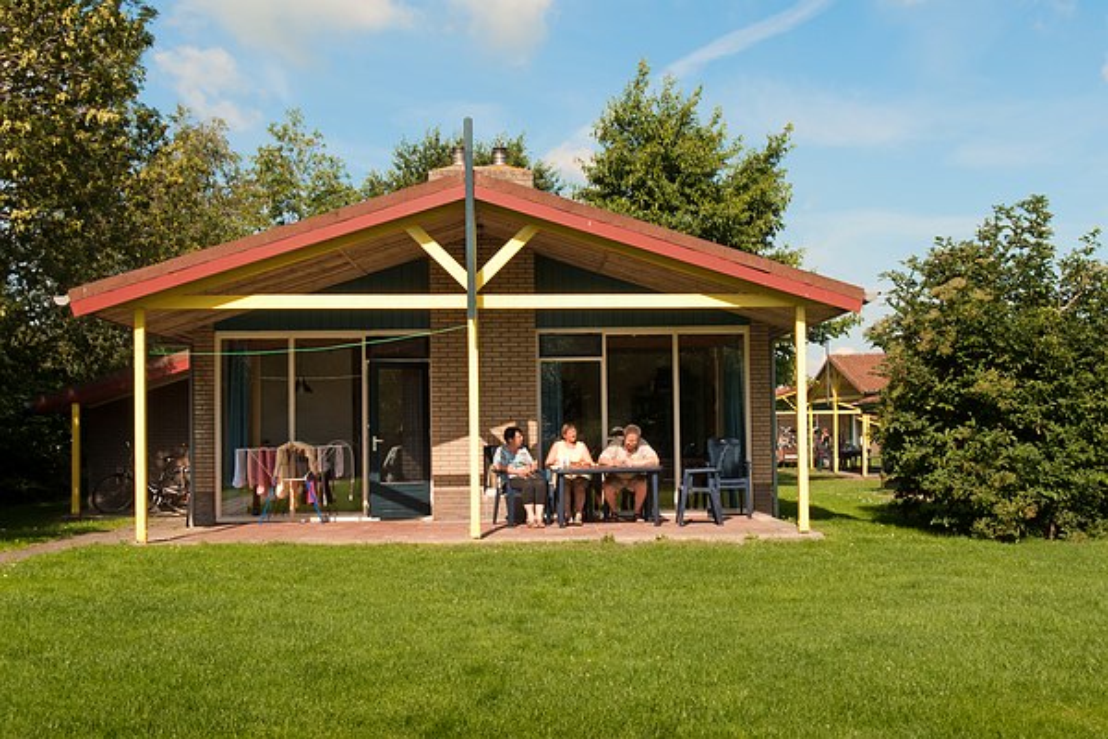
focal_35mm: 33
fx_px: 1016
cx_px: 554
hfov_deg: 57.2
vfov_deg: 40.0
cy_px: 370
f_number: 11
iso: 100
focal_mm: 22
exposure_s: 1/80
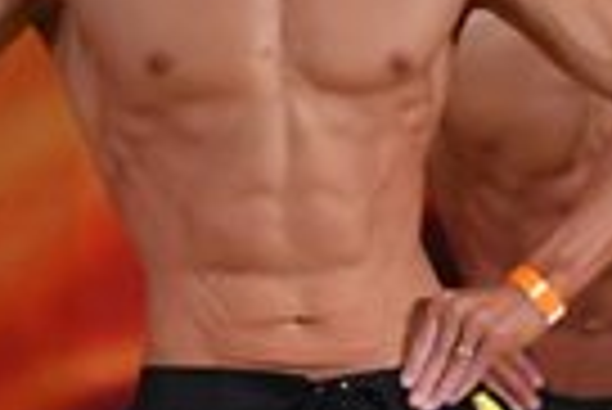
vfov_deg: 1.0
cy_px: 487
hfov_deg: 1.5
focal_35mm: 1366
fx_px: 23246
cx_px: -7
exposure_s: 1/400
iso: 3200
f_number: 5.6
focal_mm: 160
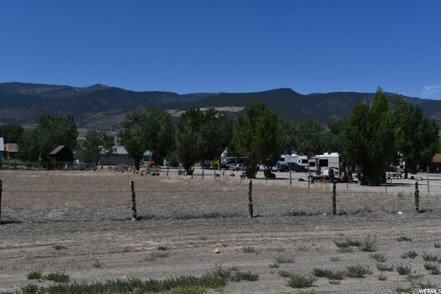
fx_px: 588
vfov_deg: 28.1
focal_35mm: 48
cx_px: 220
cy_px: 147
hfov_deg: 41.1
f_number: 10
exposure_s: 1/400
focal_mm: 32
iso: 100
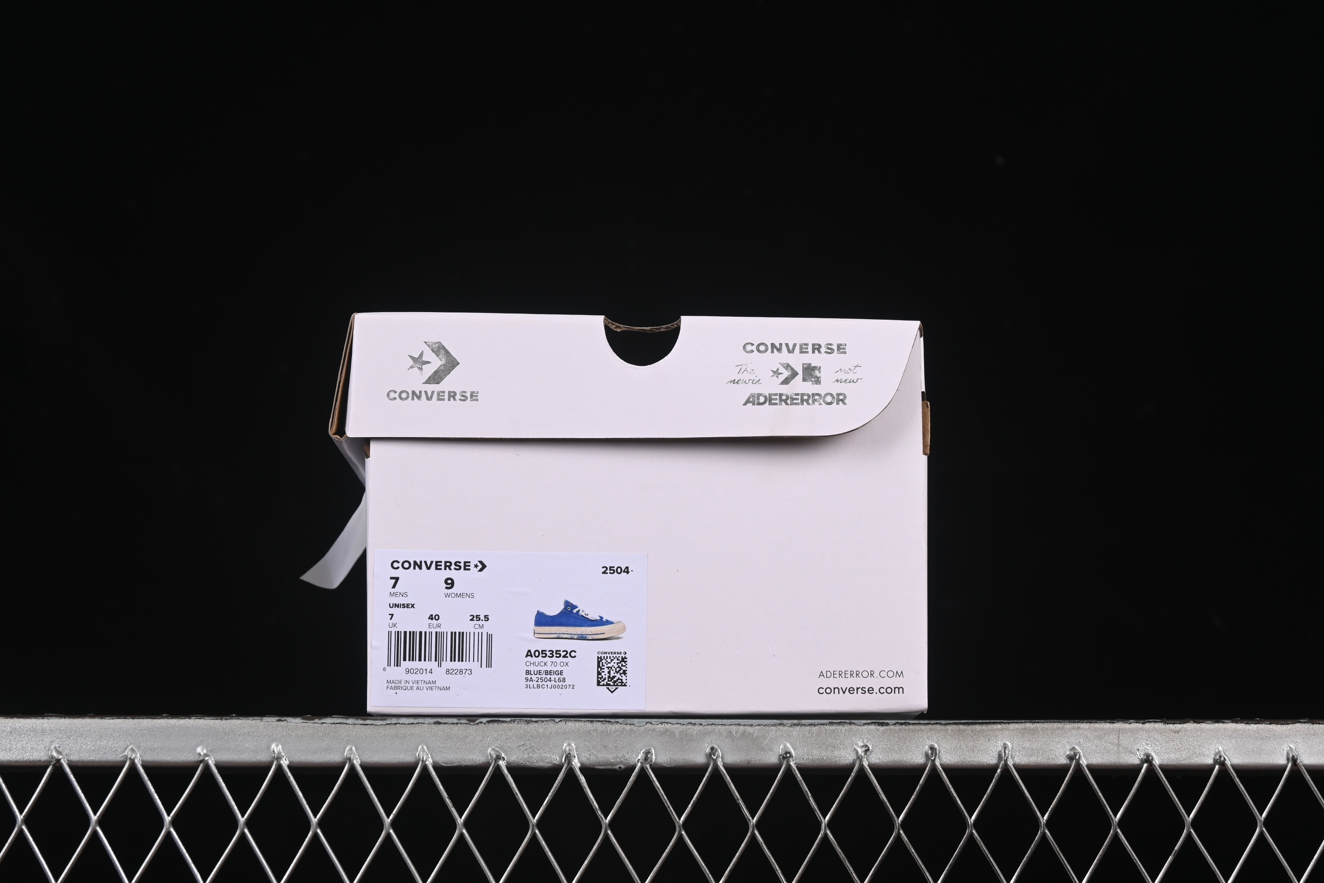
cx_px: 662
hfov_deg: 27.0
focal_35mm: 75
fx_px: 2758
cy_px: 442
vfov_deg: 18.2
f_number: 8
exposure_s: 1/60
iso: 160
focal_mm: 50
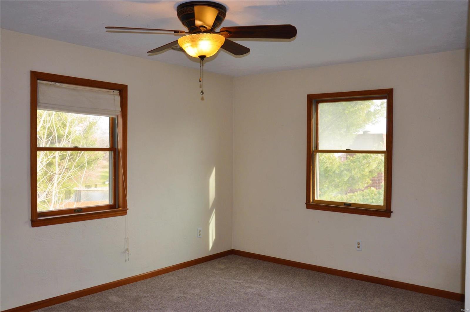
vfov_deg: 41.6
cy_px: 156
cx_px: 235
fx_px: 411
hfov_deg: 59.6
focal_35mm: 32
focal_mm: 21
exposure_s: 1/200
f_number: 4
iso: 400
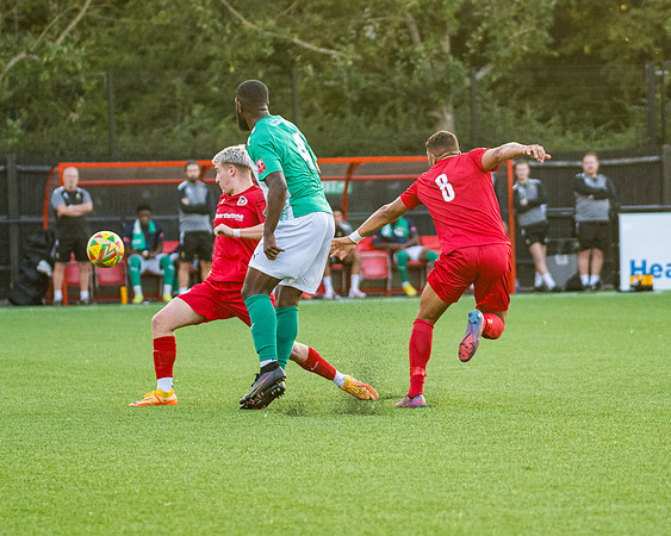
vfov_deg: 5.8
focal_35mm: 267
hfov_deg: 7.2
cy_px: 268
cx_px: 442
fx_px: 5301
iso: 1250
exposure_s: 1/800
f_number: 2.8
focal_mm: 120
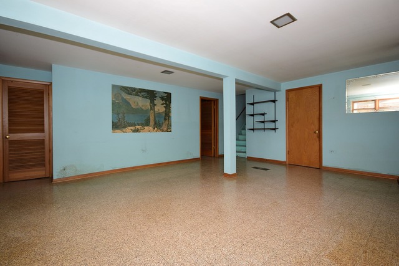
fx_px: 183
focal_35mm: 16
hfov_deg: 95.0
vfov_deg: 72.1
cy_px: 133
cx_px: 200
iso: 500
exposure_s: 1/60
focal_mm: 11
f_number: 6.3
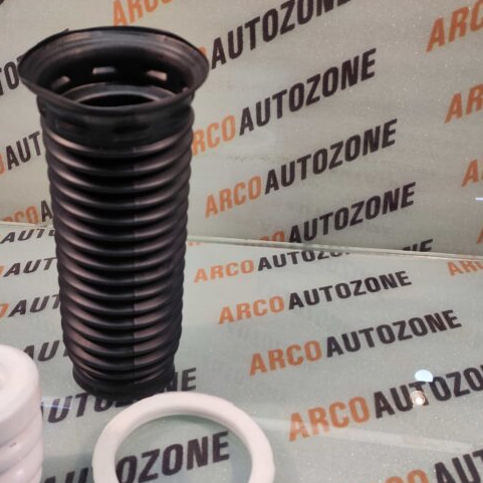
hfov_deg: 63.8
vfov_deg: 64.6
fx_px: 379
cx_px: 172
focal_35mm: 24
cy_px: 284
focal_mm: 4.74
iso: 157
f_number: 1.79
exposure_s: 1/50
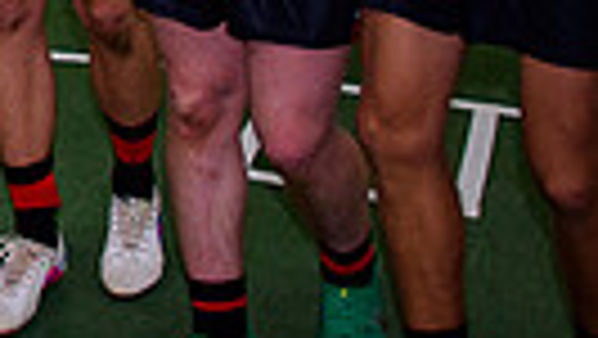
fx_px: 1856
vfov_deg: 9.6
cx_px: -491
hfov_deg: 15.6
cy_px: -370
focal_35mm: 117
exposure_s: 1/160
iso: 400
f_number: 2.8
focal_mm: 16
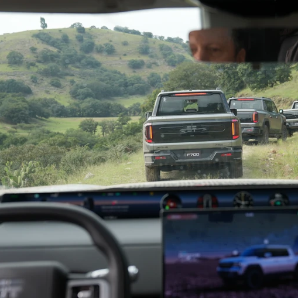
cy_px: 153
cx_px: 223
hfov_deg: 26.5
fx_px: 623
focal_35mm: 64
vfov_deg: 26.9
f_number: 4
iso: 100
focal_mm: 42
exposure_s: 1/320
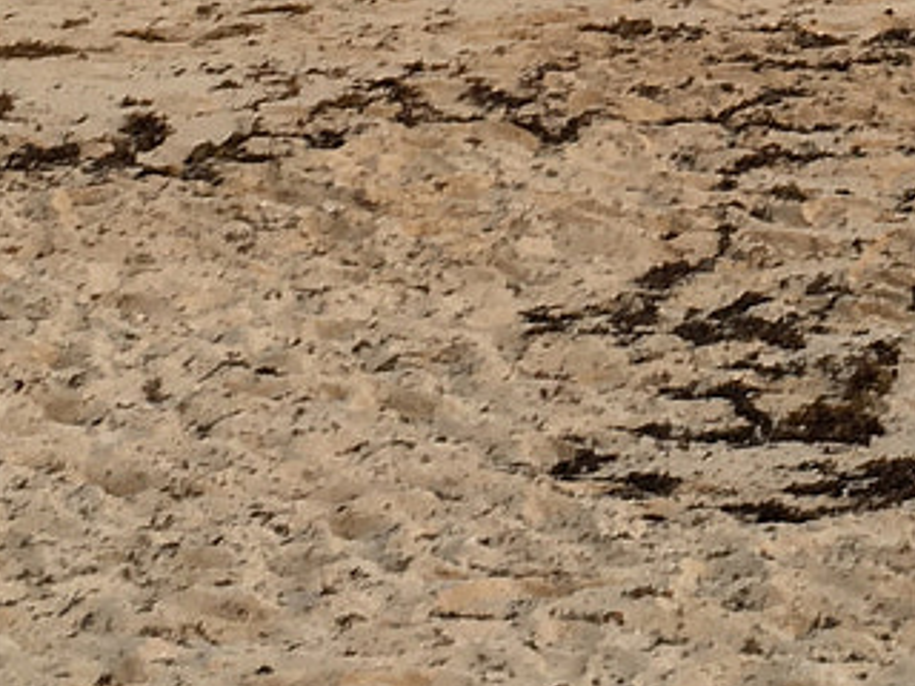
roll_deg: +0.2
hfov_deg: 13.6
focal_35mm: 145
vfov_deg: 9.7
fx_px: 3833
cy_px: -532
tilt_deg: +0.9
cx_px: 718
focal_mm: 4.15
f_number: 2.2
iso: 25
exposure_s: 1/60
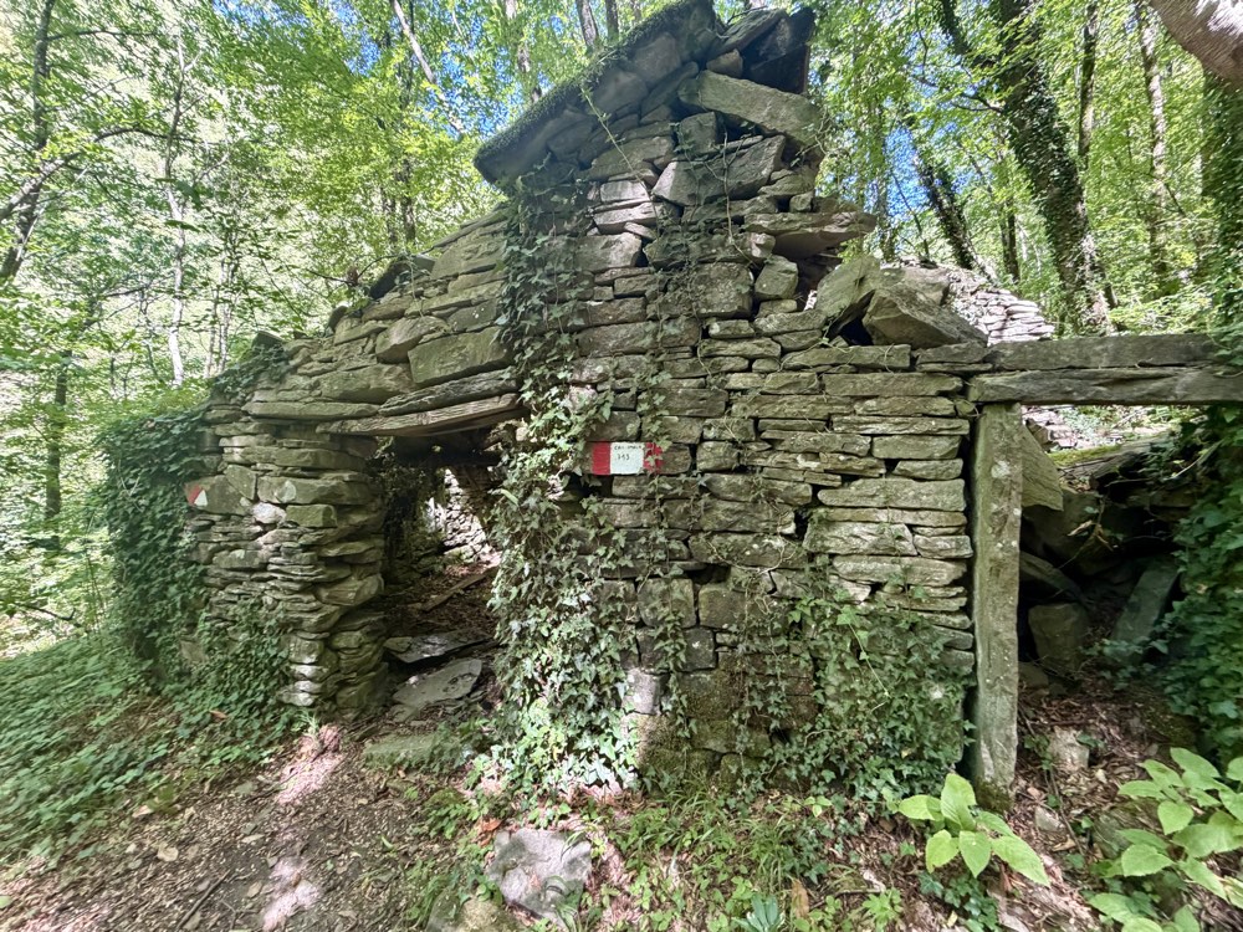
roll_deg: +0.3
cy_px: 466
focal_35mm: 14
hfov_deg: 102.1
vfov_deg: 85.7
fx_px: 503
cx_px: 622
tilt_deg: -5.7
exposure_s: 1/99
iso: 320
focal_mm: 2.22
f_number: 2.2
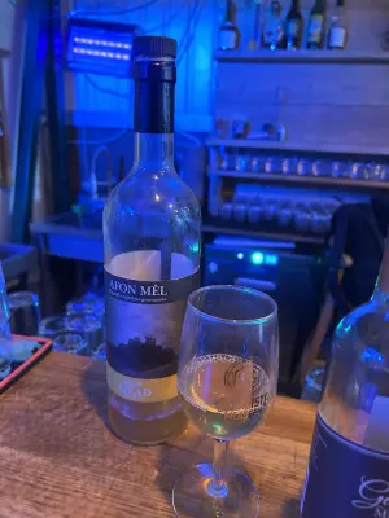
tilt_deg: -17.3
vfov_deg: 67.3
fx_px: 390
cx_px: 194
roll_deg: -2.6
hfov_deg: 53.1
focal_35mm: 26
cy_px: 259
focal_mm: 5.7
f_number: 1.5
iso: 400
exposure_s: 1/33
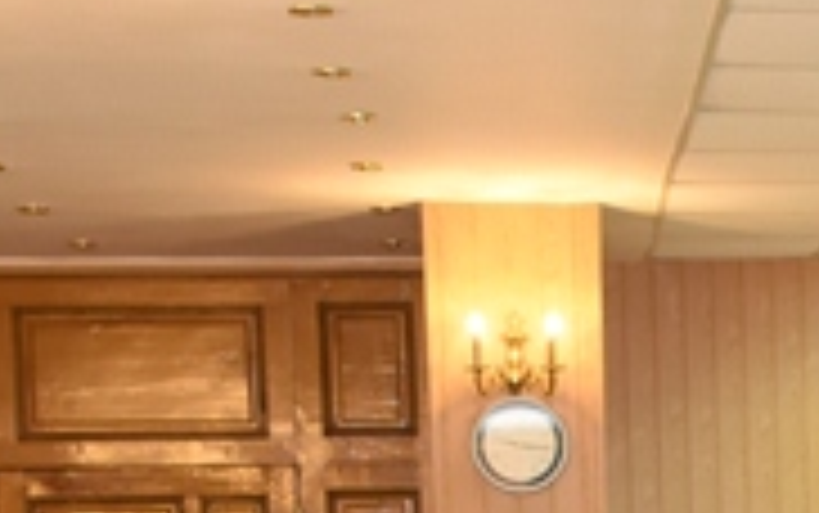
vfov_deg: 9.3
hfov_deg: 14.7
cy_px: 880
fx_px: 3014
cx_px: 1102
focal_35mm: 135
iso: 1250
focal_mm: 23
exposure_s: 1/50
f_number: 5.6
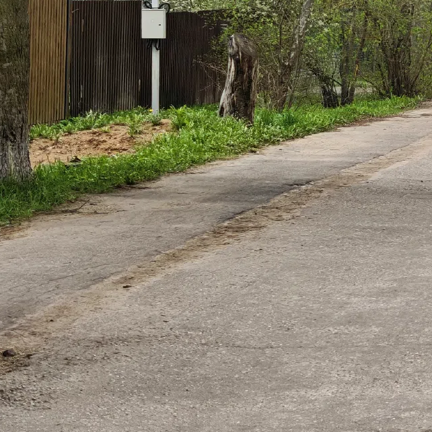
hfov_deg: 11.0
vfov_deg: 11.4
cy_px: 34
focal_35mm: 152
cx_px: 695
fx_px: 2146
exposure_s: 1/968
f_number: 1.62
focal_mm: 6.55
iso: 50
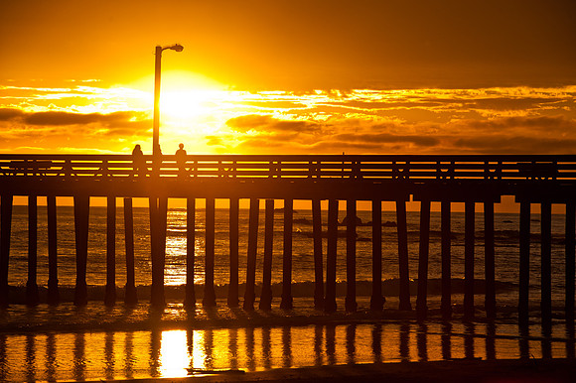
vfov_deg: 6.9
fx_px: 3198
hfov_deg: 10.3
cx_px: 288
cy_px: 192
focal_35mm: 200
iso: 200
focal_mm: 200
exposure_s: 1/160
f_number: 11
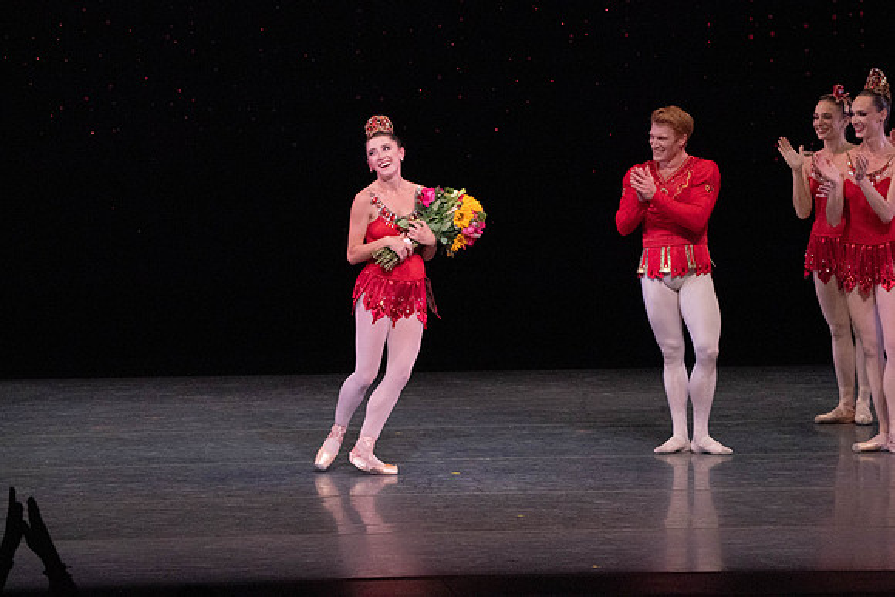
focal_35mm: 336
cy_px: 298
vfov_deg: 4.1
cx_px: 448
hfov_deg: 6.1
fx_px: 8355
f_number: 14
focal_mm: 336
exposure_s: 1/500
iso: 16000
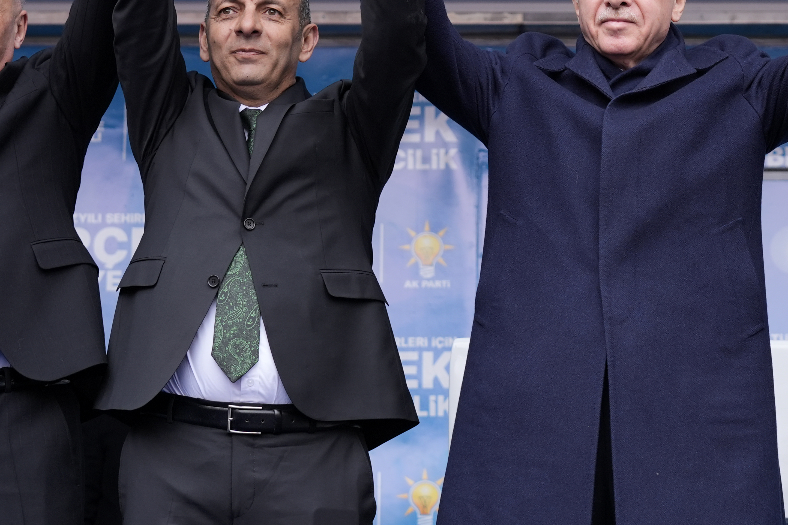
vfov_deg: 9.7
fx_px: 3086
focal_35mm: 141
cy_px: 50
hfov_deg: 14.4
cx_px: 682
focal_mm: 70
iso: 500
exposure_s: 1/400
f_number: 4
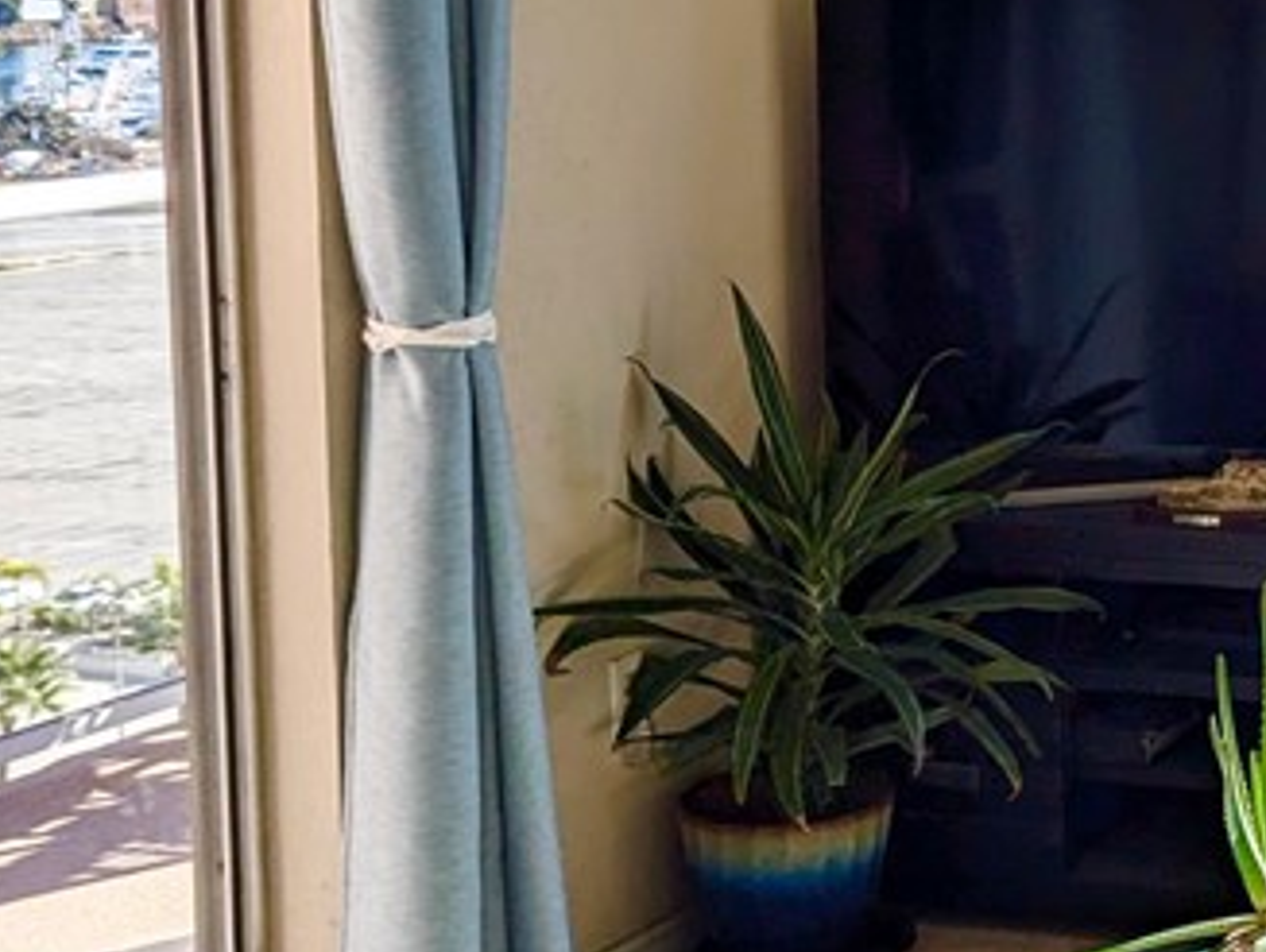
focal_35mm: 75
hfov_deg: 22.5
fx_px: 2746
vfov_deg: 19.5
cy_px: 244
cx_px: 1760
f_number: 1.85
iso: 40
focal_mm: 6.81
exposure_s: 1/1919
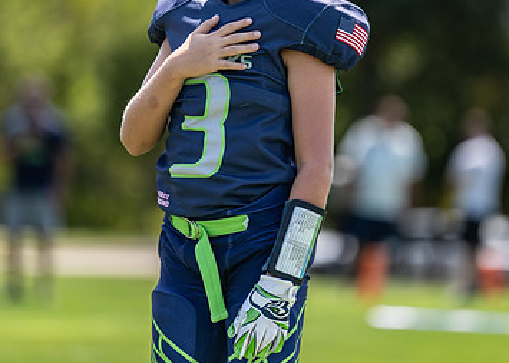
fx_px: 4955
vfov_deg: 4.2
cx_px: 265
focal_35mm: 343
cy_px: 86
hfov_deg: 5.9
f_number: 2.8
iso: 100
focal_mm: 200
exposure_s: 1/800
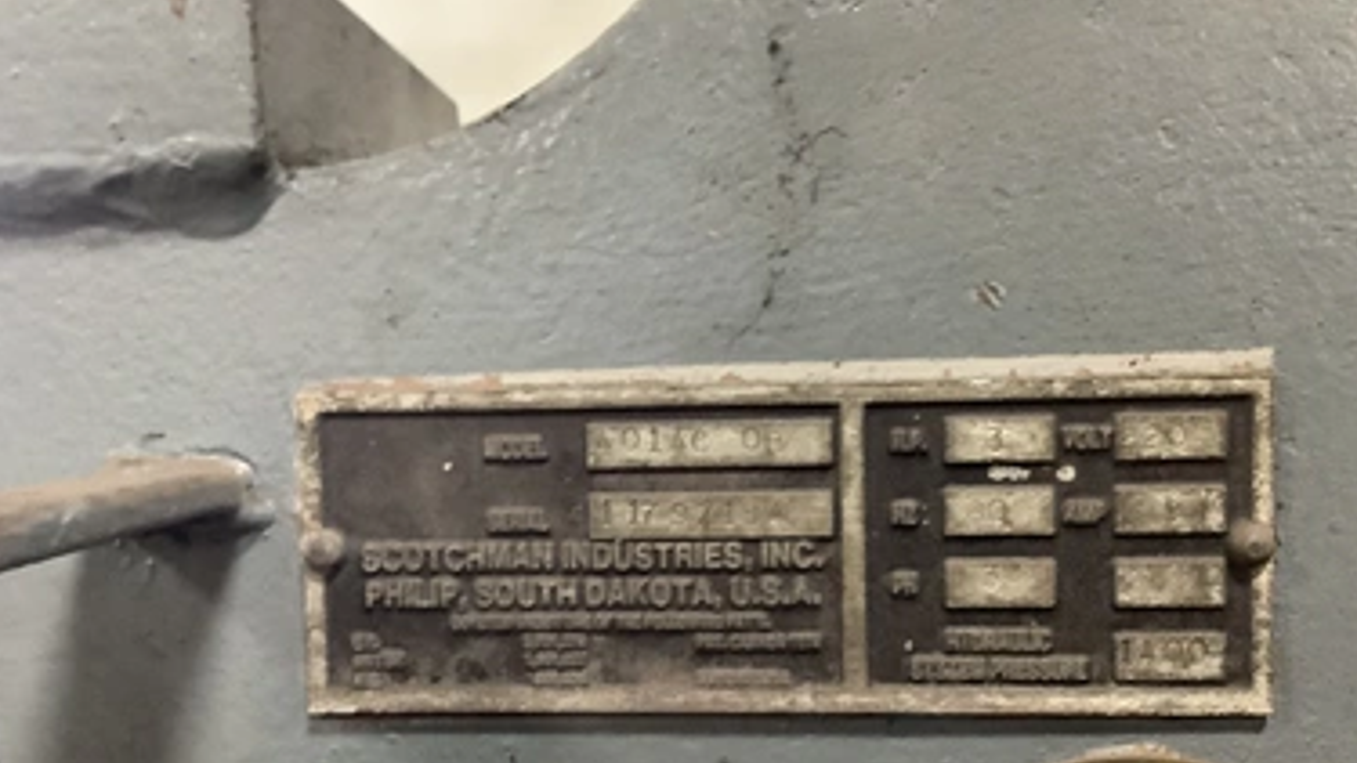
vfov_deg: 32.7
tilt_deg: -3.1
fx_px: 1295
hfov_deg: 55.3
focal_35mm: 36
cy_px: 477
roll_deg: +1.2
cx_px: 655
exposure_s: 1/30
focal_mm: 3.3
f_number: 2.4
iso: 800
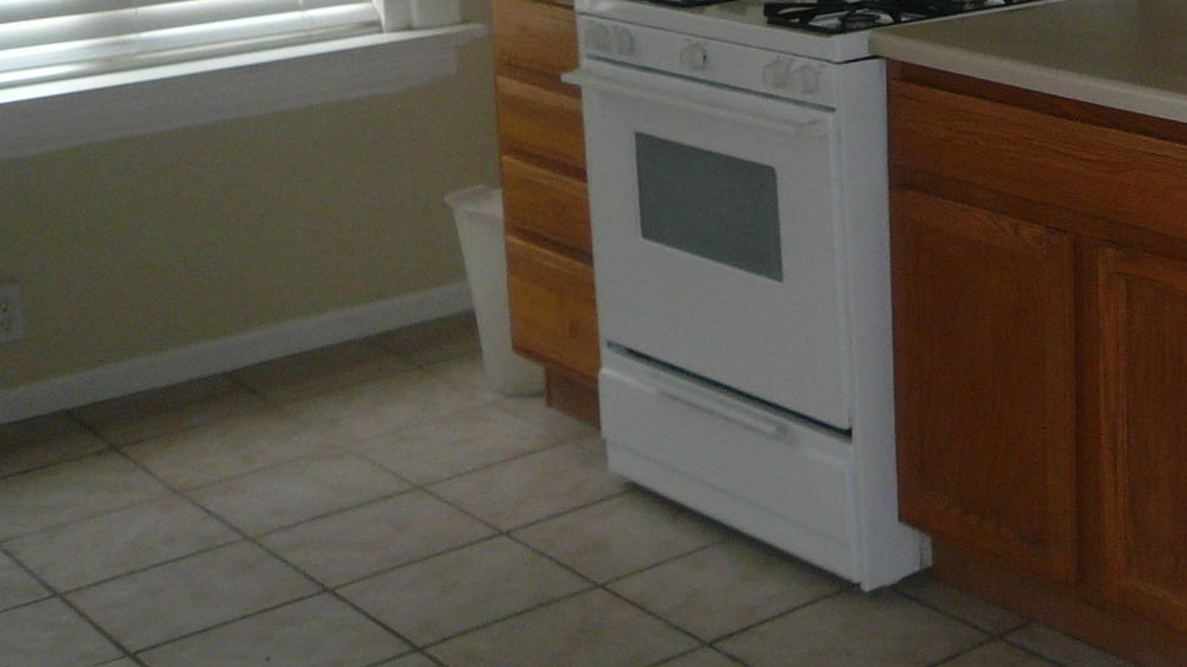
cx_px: 1272
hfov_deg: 29.1
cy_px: 53
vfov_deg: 17.9
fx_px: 2077
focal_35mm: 66
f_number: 2.8
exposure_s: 1/30
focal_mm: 4.6
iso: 100
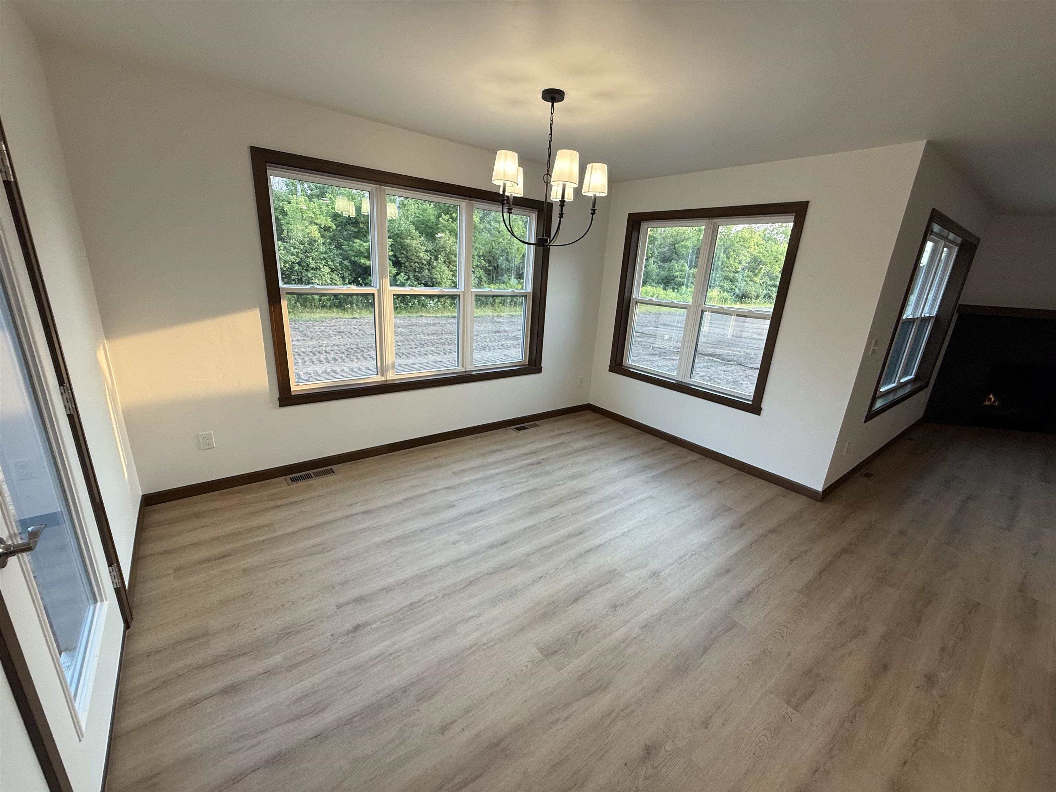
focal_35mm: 14
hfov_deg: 102.1
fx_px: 427
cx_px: 528
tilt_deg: -16.2
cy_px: 396
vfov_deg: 85.7
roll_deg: -4.3
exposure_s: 1/120
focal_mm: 2.22
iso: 125
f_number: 2.2
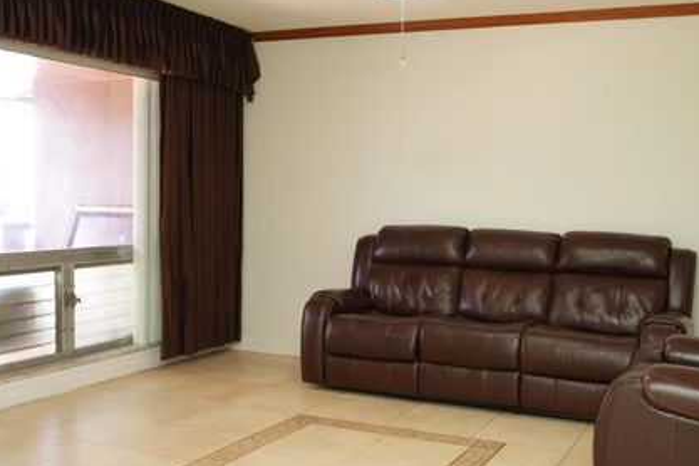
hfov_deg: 45.4
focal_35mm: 43
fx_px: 835
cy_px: 267
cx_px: 359
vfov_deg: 31.1
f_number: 4
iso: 1250
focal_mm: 28
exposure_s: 1/160
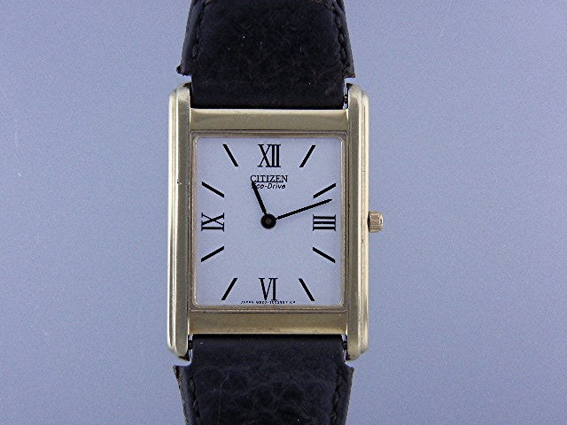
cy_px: 212
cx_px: 284
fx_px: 639
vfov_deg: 36.8
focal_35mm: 39
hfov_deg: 47.9
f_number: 3.7
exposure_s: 1/17.7
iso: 400
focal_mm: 7.1
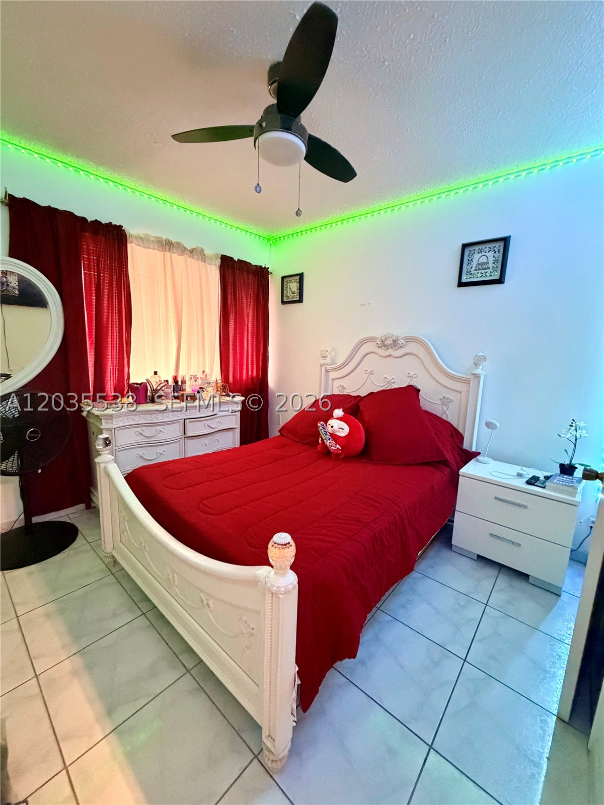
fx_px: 326
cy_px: 402
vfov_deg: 102.1
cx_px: 302
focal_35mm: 14
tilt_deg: -9.1
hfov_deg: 85.7
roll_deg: -2.2
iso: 1000
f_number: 2.2
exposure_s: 1/60
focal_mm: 2.22
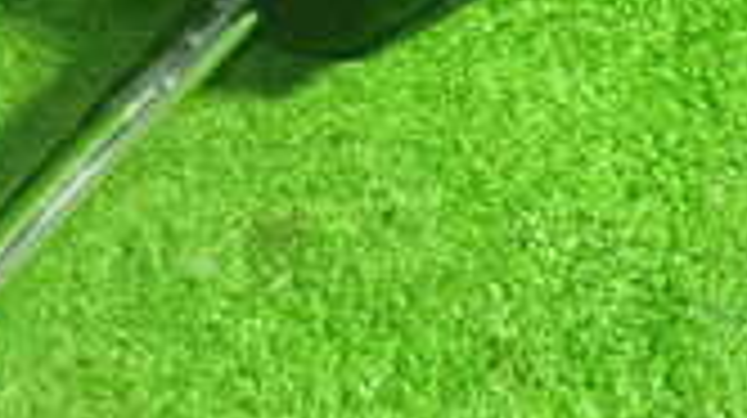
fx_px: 2335
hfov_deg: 18.0
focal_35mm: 118
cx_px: 130
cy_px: -288
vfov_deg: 9.8
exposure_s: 1/30
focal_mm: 5.4
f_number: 2.3
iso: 500
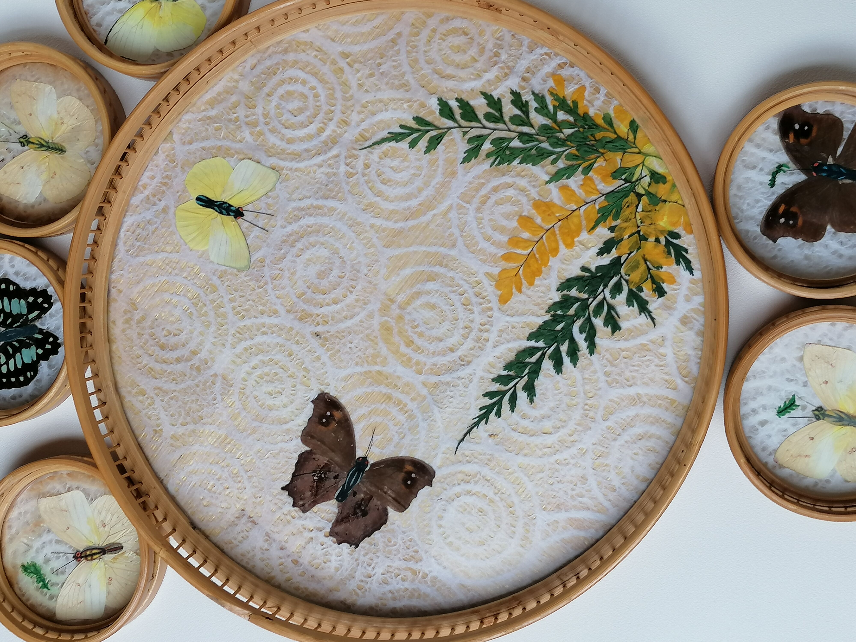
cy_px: 321
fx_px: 1335
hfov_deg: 35.5
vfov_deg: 27.0
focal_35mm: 54
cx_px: 428
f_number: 1.8
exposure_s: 1/50
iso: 50
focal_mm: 4.75
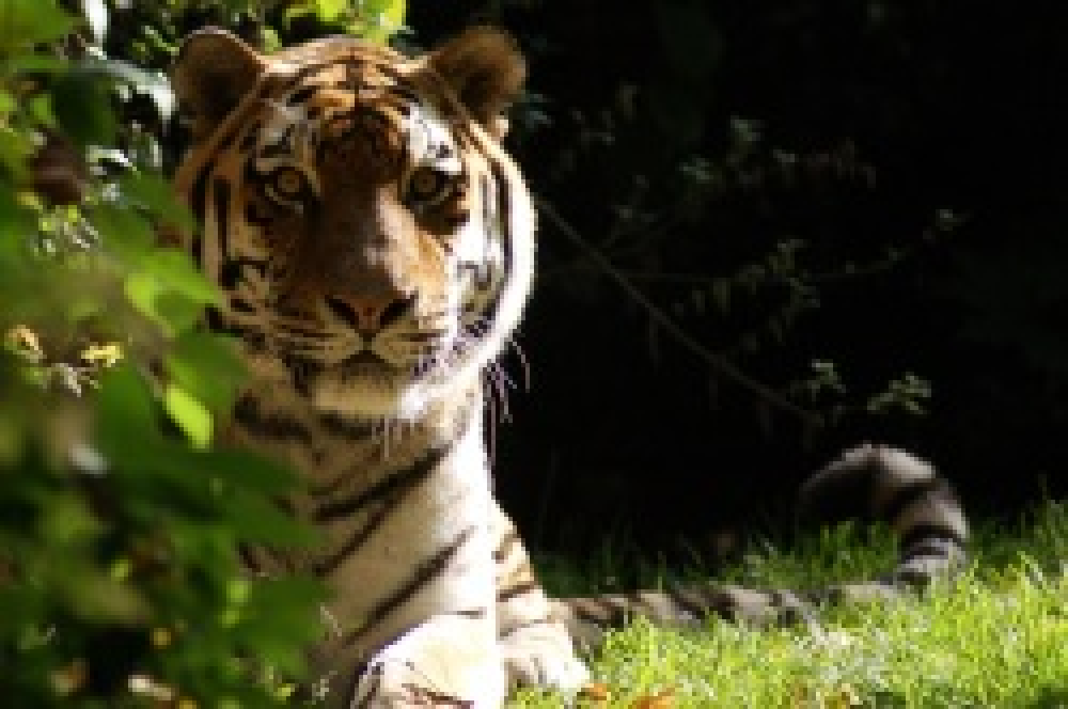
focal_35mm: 450
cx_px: 534
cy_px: 354
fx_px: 13333
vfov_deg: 3.0
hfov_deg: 4.6
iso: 400
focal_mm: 300
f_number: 6.3
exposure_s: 1/250
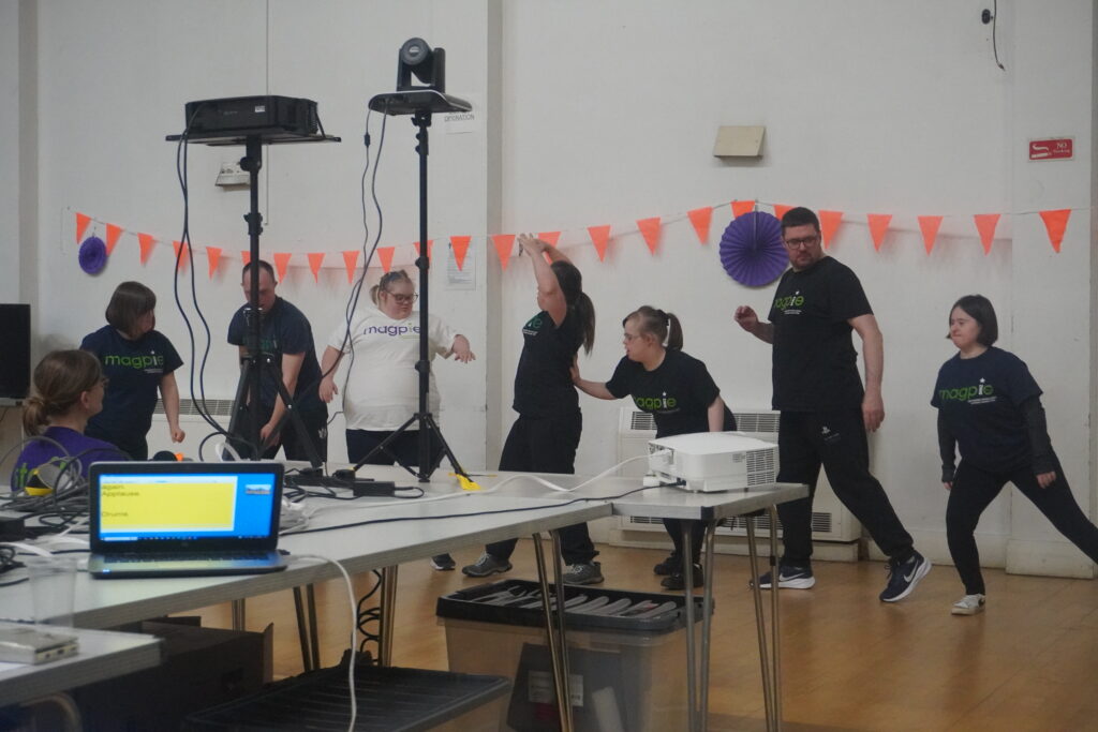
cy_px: 366
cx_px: 549
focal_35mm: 54
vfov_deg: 25.1
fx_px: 1647
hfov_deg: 36.9
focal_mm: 36
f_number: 5.6
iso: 6400
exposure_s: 1/125
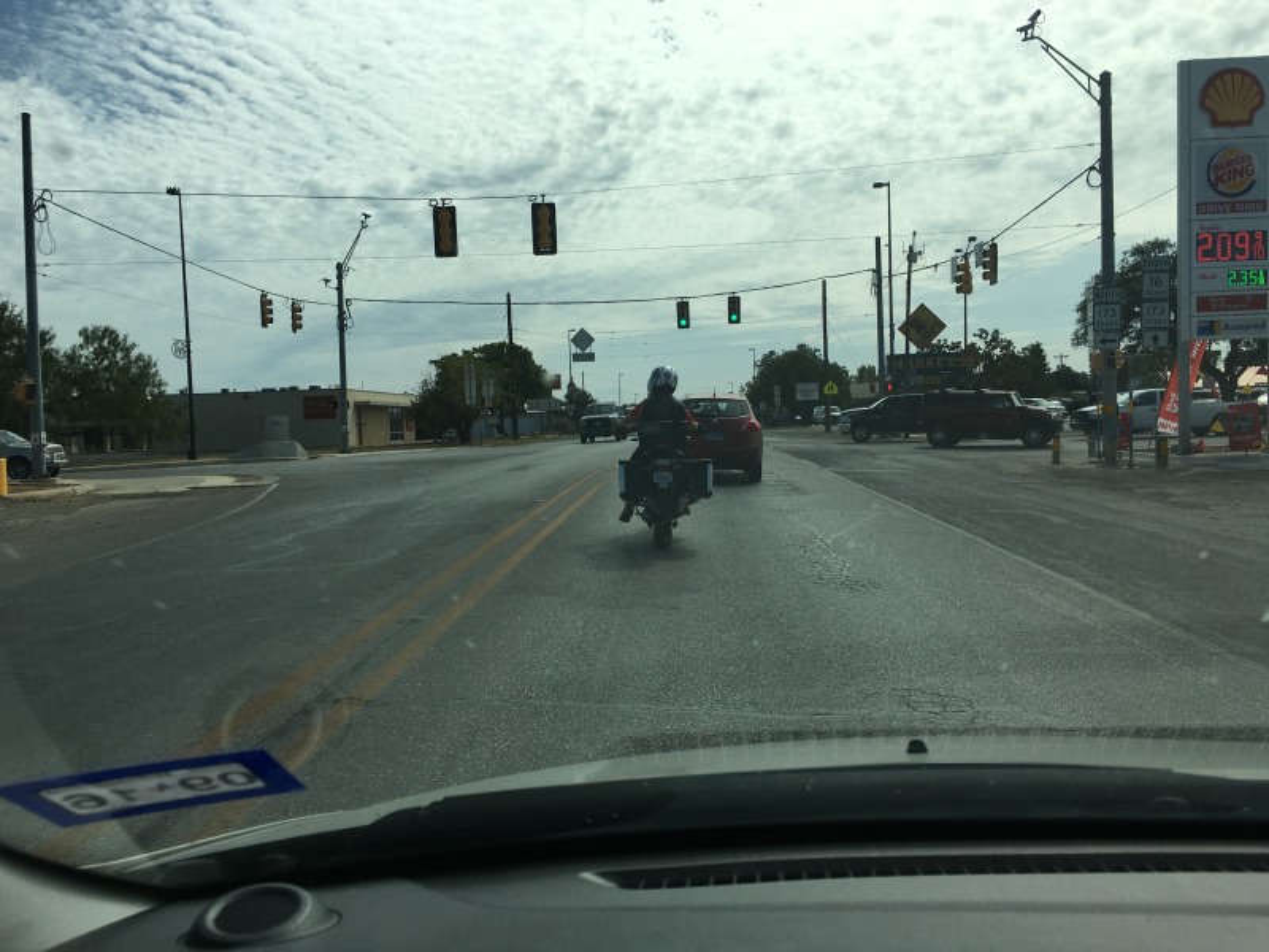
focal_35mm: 29
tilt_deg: -0.3
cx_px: 634
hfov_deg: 61.7
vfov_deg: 48.2
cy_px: 476
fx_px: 1063
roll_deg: +1.5
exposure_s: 1/3077
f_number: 2.2
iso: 25
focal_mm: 4.15
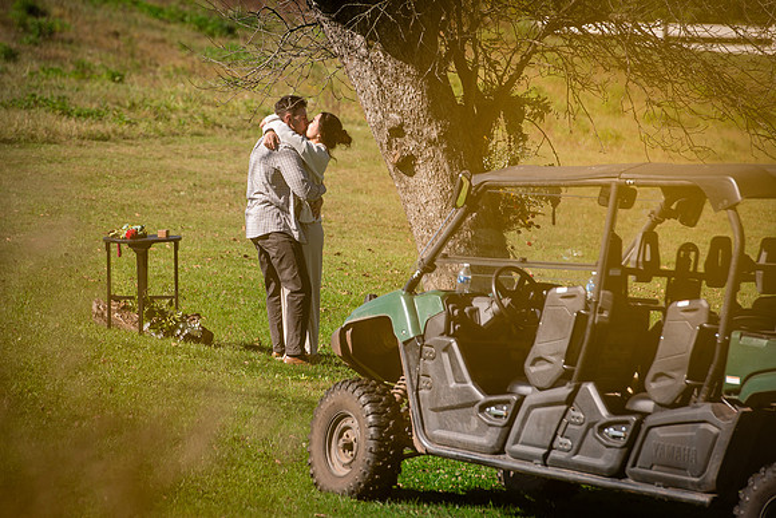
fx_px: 6400
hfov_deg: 6.9
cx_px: 344
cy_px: 259
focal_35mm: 297
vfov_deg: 4.6
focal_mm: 200
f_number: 5
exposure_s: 1/640
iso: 100
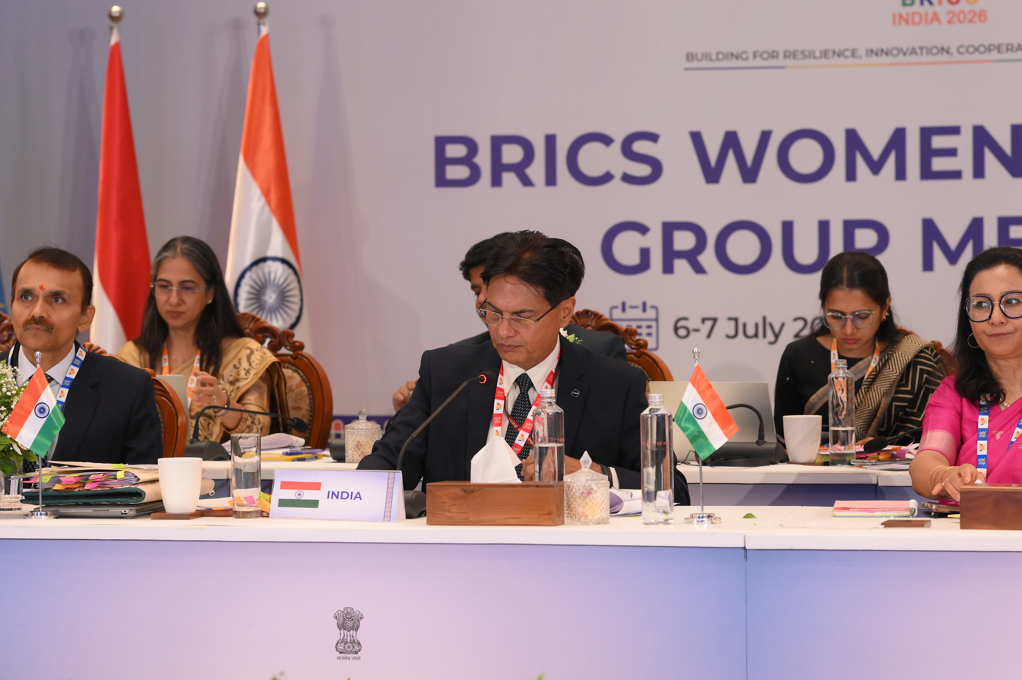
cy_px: 340
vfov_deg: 10.8
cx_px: 511
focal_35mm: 127
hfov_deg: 16.1
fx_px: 3603
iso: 1600
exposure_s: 1/400
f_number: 4
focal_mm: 85
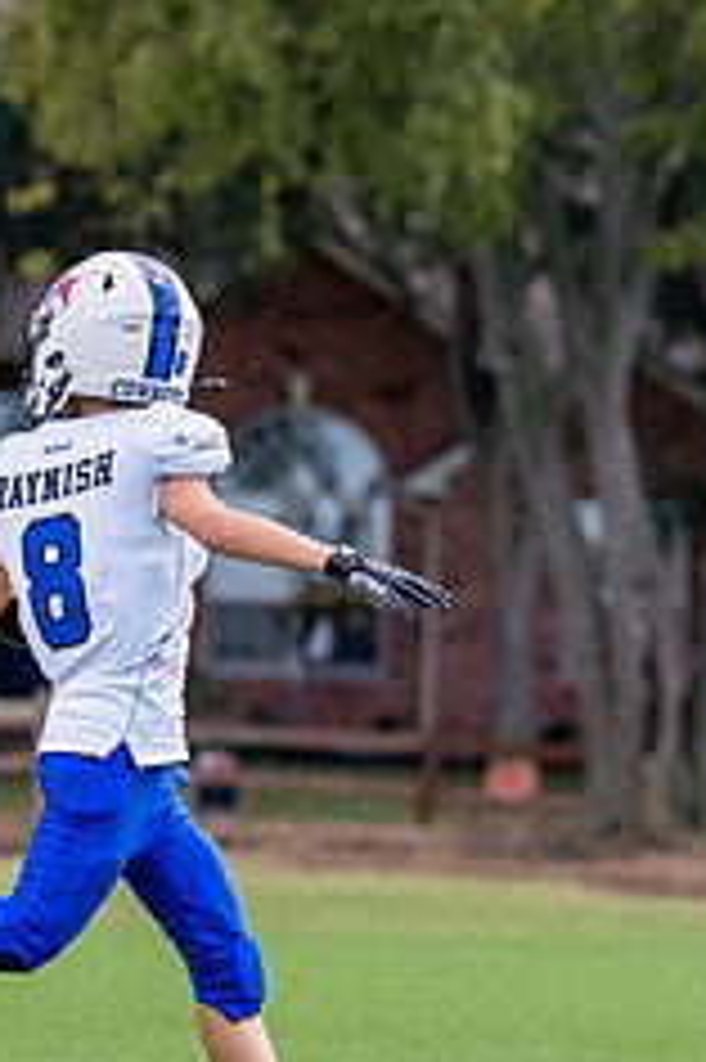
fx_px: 10487
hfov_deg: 3.9
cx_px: 285
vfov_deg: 5.8
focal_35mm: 356
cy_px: 580
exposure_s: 1/3200
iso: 500
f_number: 2.8
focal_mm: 99
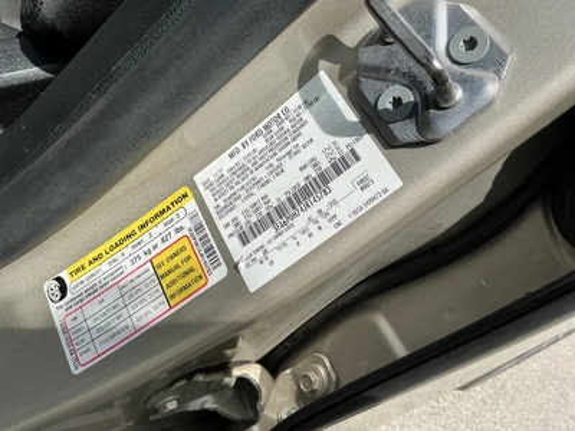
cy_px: 216
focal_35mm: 28
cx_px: 288
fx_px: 465
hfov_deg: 63.4
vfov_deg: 49.7
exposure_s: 1/2058
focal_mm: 3
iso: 25
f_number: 1.8
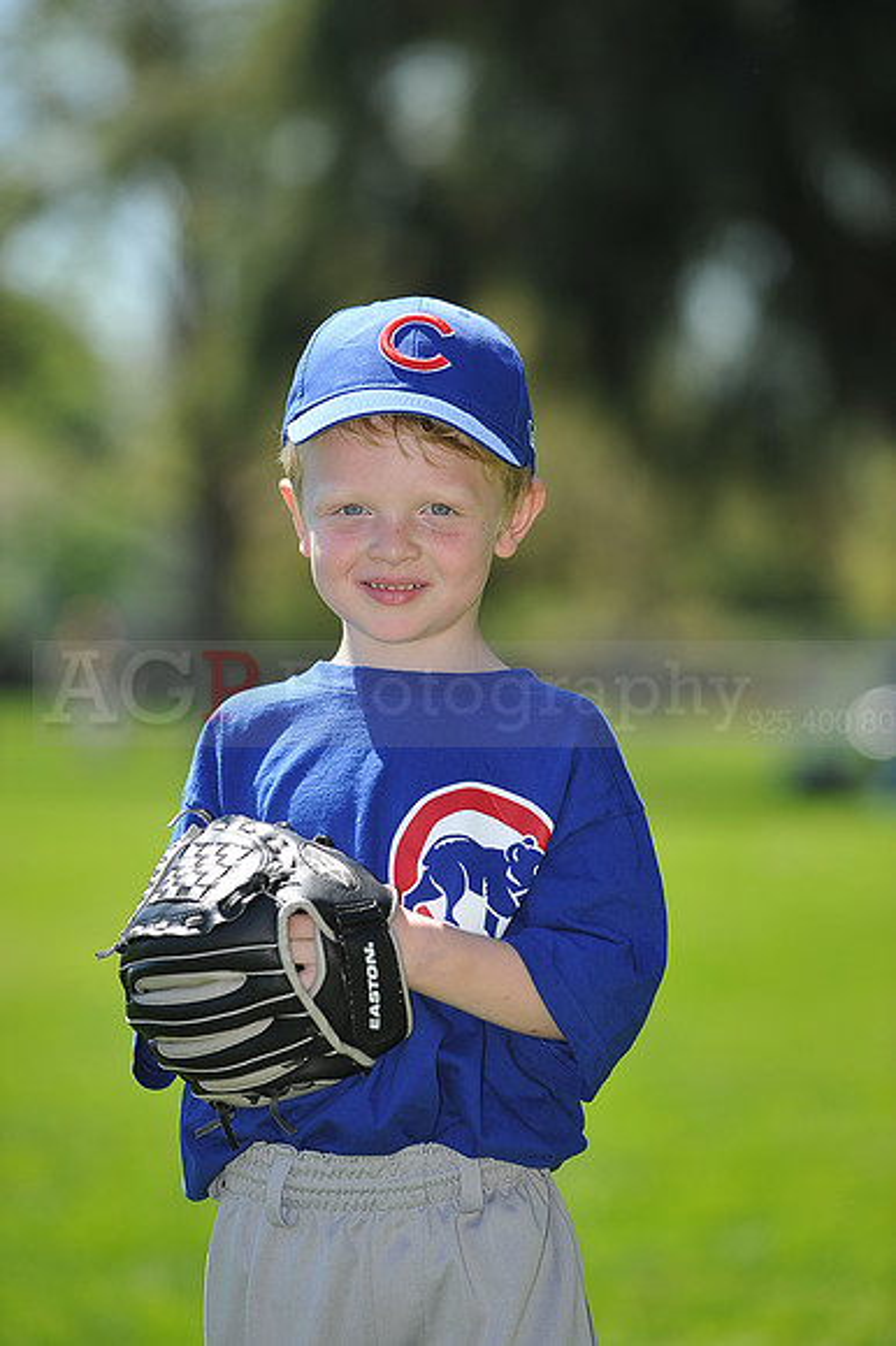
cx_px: 448
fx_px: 7475
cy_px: 673
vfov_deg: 10.3
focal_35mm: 200
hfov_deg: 6.9
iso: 200
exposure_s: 1/800
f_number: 4.5
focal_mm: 200
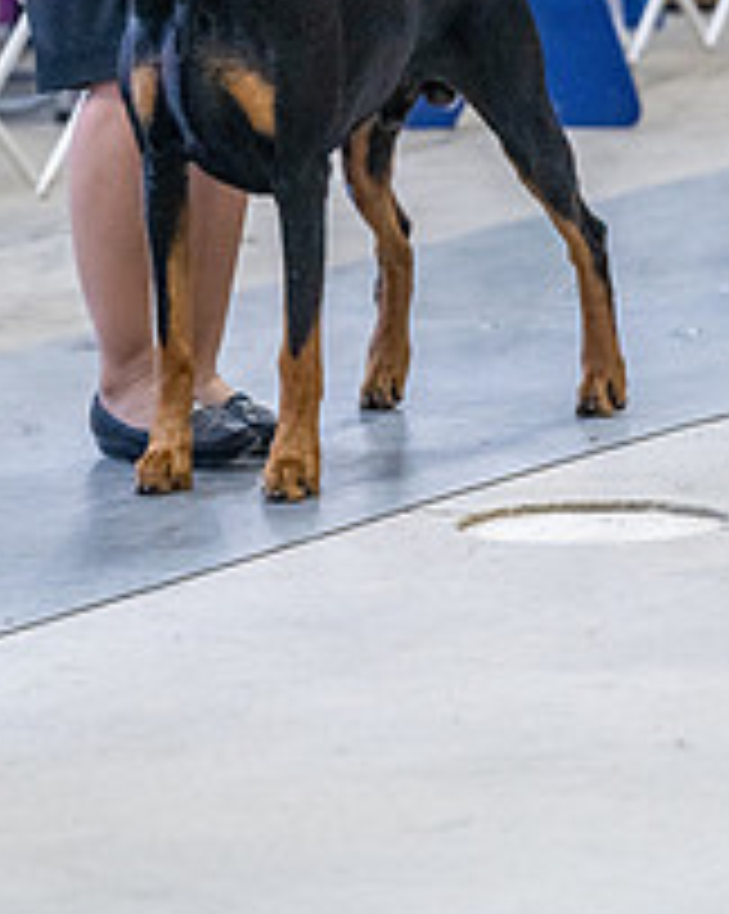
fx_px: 9913
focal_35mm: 367
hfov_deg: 4.2
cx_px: 207
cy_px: -27
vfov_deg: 5.3
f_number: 4
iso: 6400
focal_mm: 176
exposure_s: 1/320
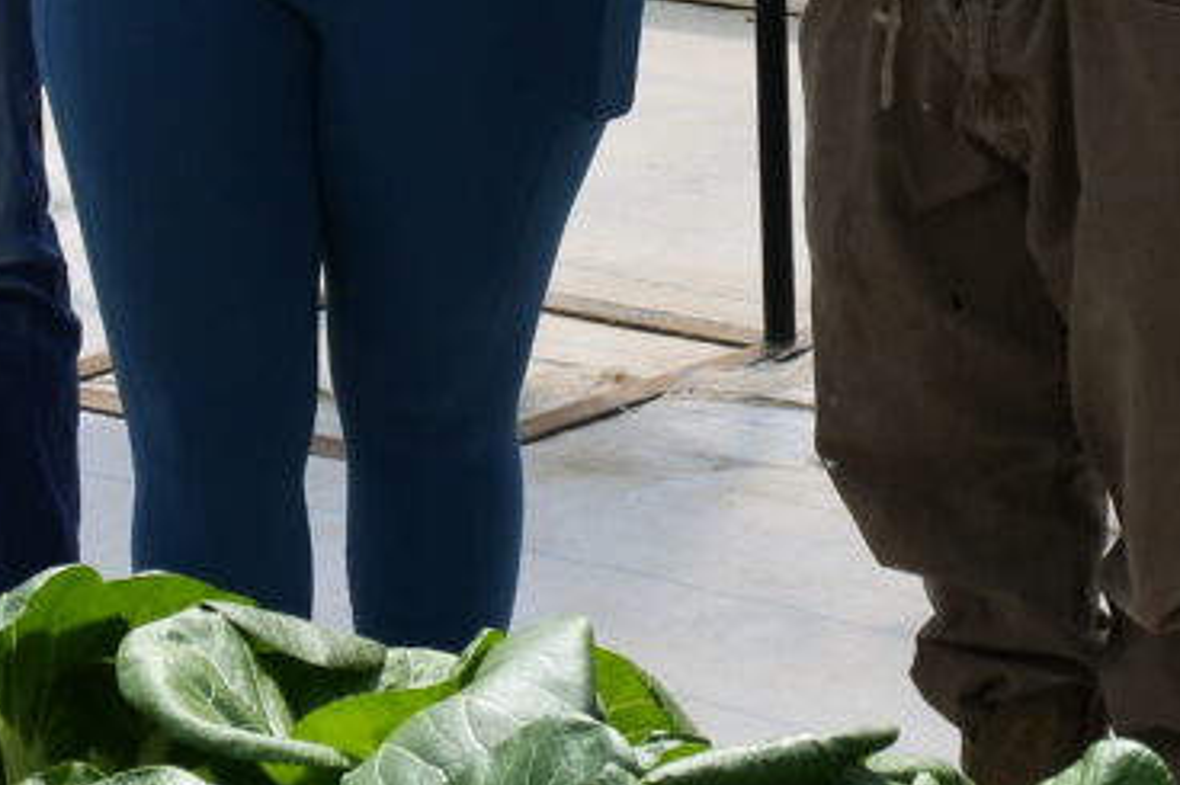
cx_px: 770
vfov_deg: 7.2
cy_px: -439
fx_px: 6159
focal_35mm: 188
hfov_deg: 10.9
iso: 160
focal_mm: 16.8
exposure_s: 1/640
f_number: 4.5
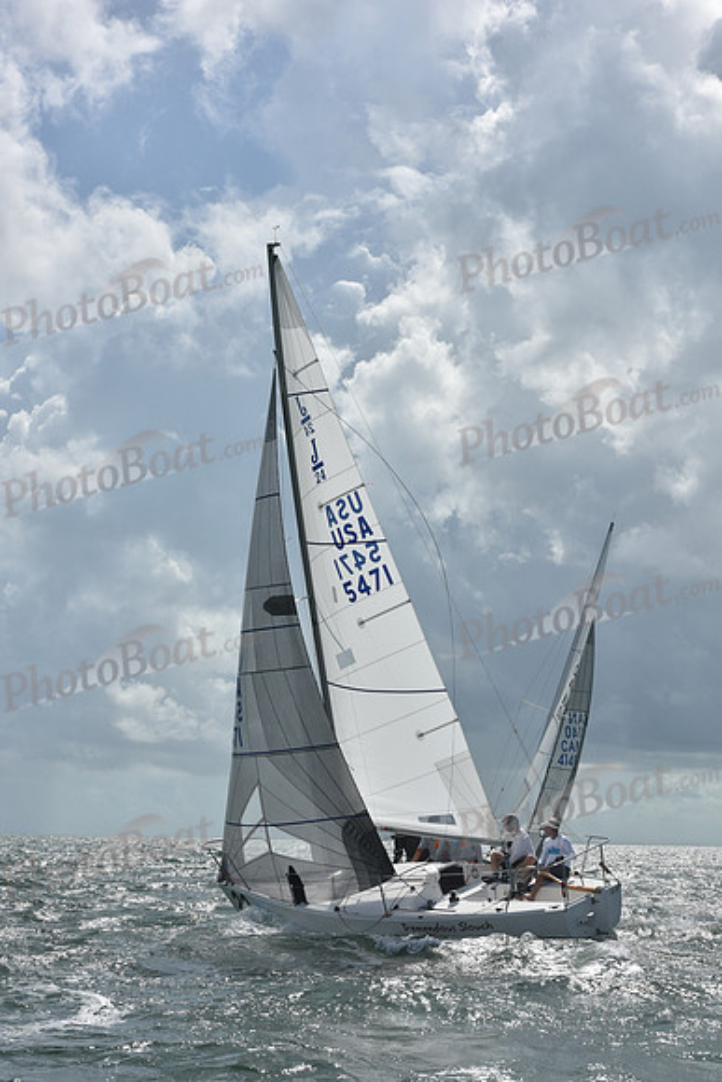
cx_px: 361
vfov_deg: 28.8
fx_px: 2104
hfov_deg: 19.5
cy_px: 541
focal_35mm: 70
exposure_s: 1/1600
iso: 250
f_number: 11
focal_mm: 70
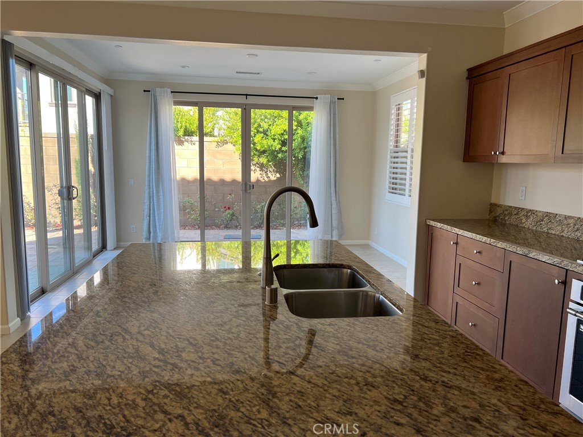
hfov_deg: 67.3
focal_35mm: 26
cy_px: 218
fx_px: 438
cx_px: 292
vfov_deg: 53.1
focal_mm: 5.7
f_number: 1.5
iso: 50
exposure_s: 1/137
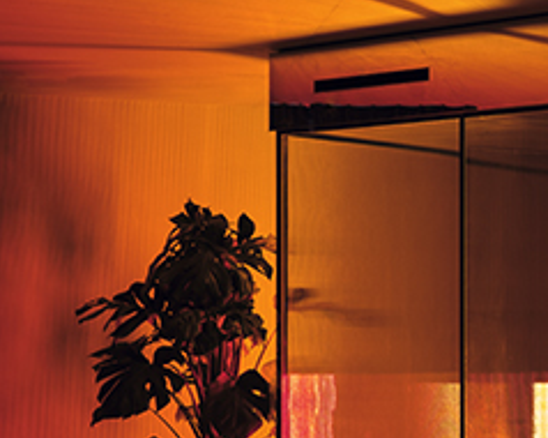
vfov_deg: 16.7
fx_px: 1491
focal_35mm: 92
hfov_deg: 20.0
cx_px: 587
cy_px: 296
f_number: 13
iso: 400
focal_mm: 43.3
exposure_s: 3
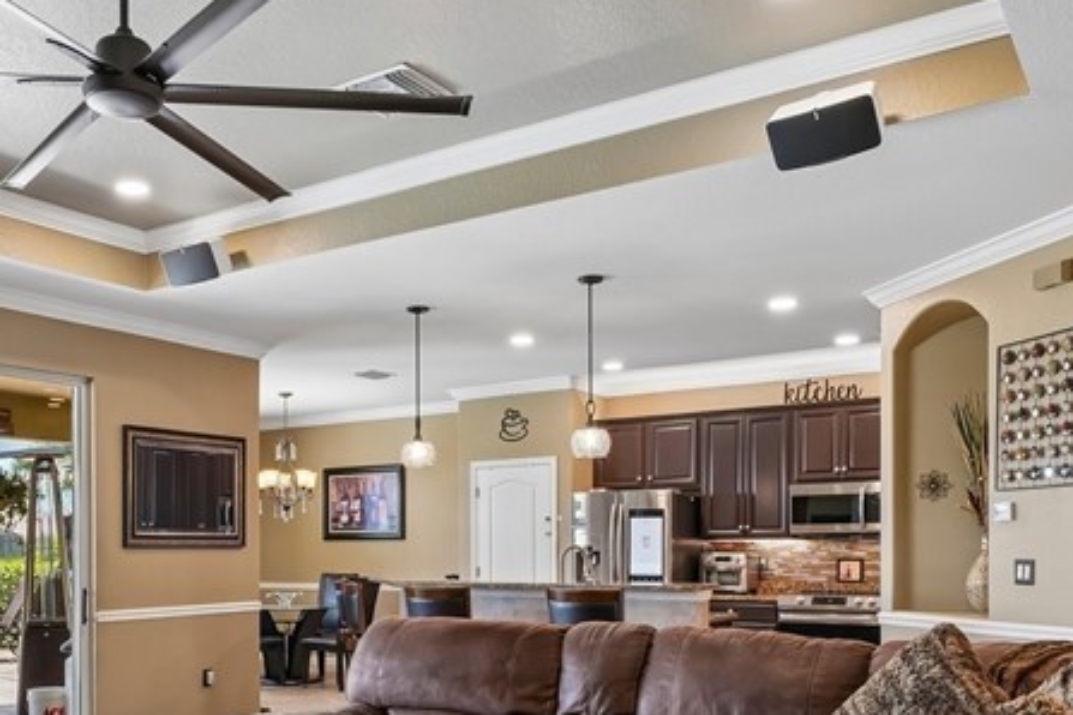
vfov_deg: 37.5
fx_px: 1013
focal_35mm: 34
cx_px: 382
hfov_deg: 54.9
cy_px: 567
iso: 400
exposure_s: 1/13
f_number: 8
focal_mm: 14
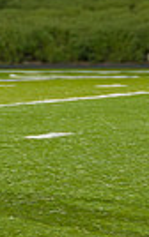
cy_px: -67
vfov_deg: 3.0
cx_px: 303
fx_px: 4545
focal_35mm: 701
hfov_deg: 1.9
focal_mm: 120
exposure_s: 1/160
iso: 2500
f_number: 5.6
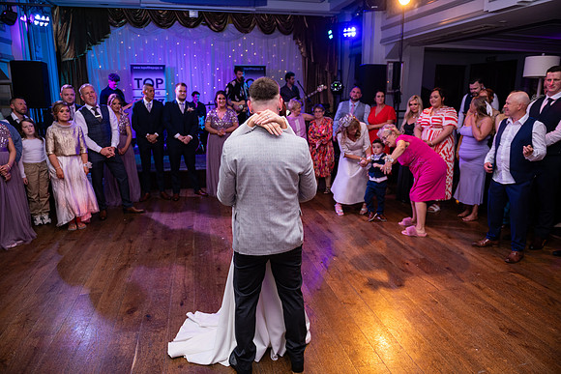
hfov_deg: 73.7
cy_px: 187
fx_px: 374
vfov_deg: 53.2
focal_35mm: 24
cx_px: 280
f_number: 3.5
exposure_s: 1/160
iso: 500
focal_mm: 24
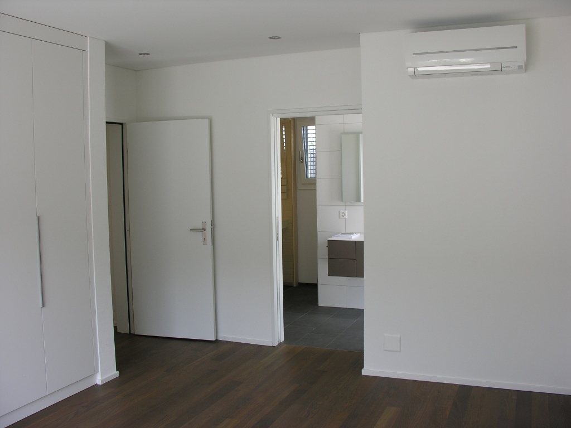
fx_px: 577
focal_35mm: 35
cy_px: 214
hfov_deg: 52.6
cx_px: 286
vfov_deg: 40.7
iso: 50
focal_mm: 8.9
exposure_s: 1/45.5
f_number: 3.2
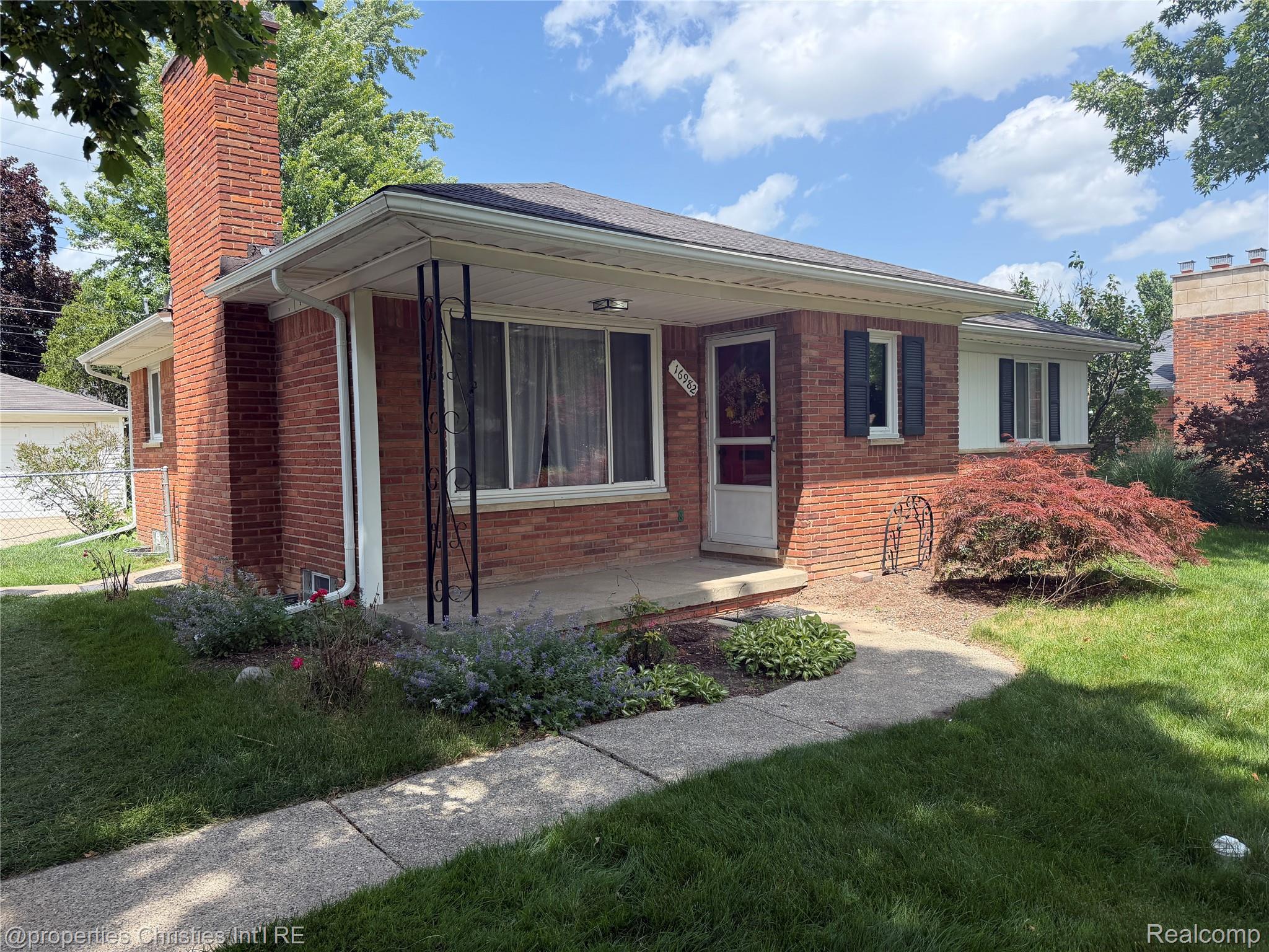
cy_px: 476
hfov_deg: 71.6
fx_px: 880
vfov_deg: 56.8
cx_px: 634
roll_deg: +1.4
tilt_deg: -2.2
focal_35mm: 24
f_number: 1.78
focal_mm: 6.76
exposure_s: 1/2000
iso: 100
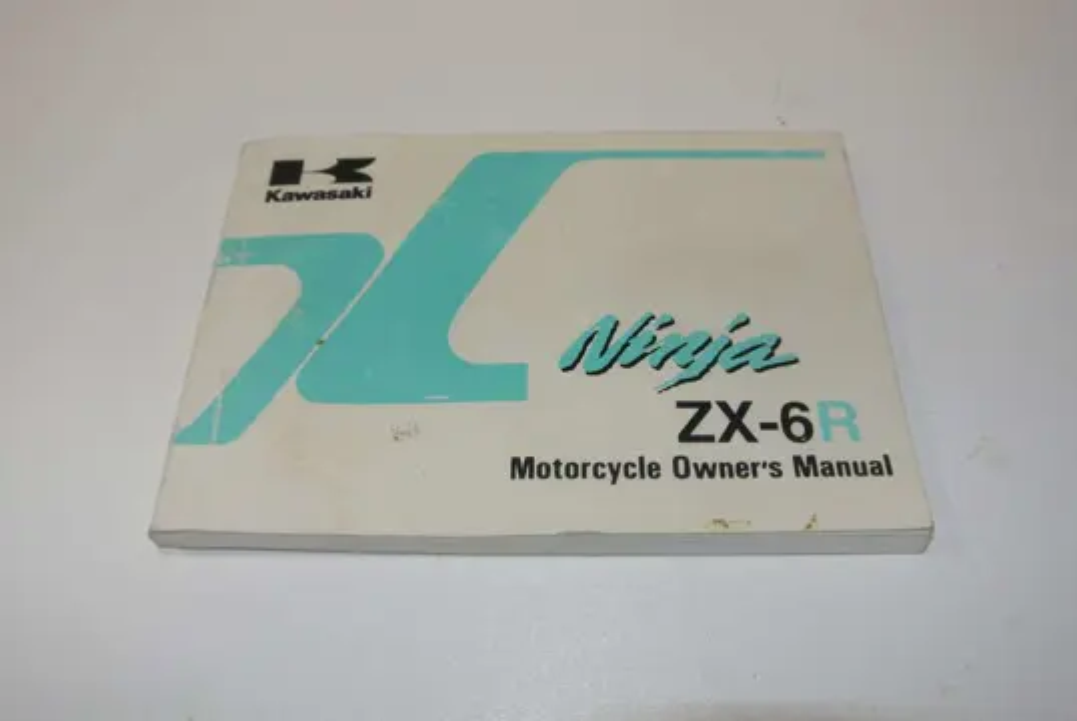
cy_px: 360
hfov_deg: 53.1
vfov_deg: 37.0
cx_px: 538
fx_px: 1078
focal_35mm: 36
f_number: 4.5
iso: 200
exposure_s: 1/60
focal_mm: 13.6
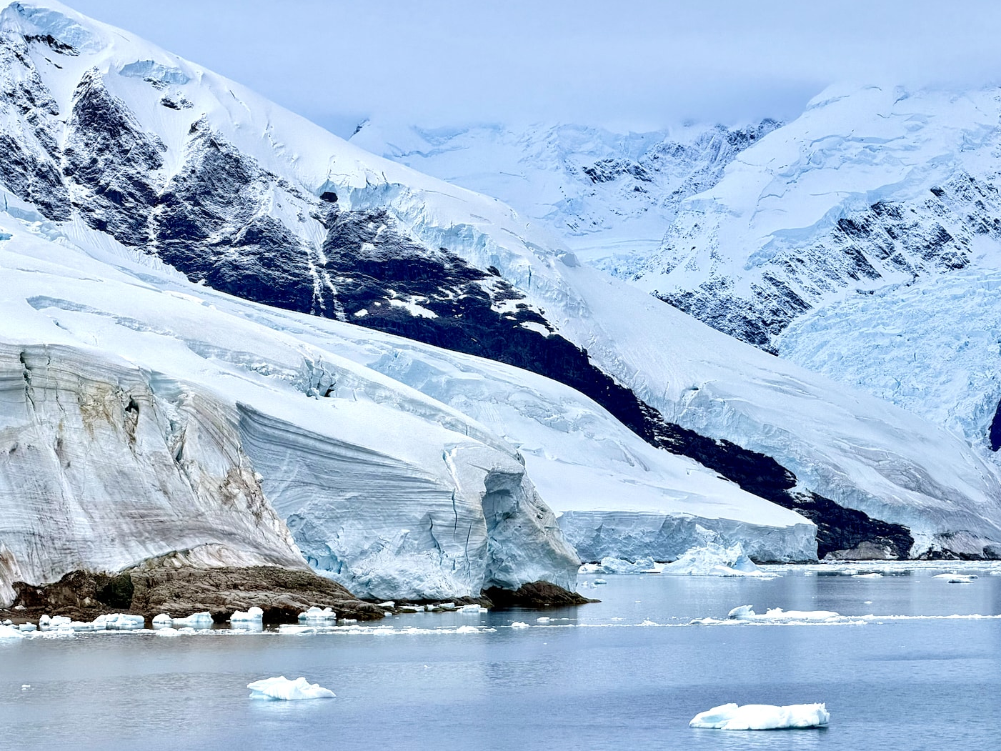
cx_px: 589
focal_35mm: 137
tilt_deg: +2.8
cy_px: 318
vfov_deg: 10.8
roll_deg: +0.1
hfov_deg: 14.4
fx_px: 3962
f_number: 2.8
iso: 50
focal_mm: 16.89
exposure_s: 1/468
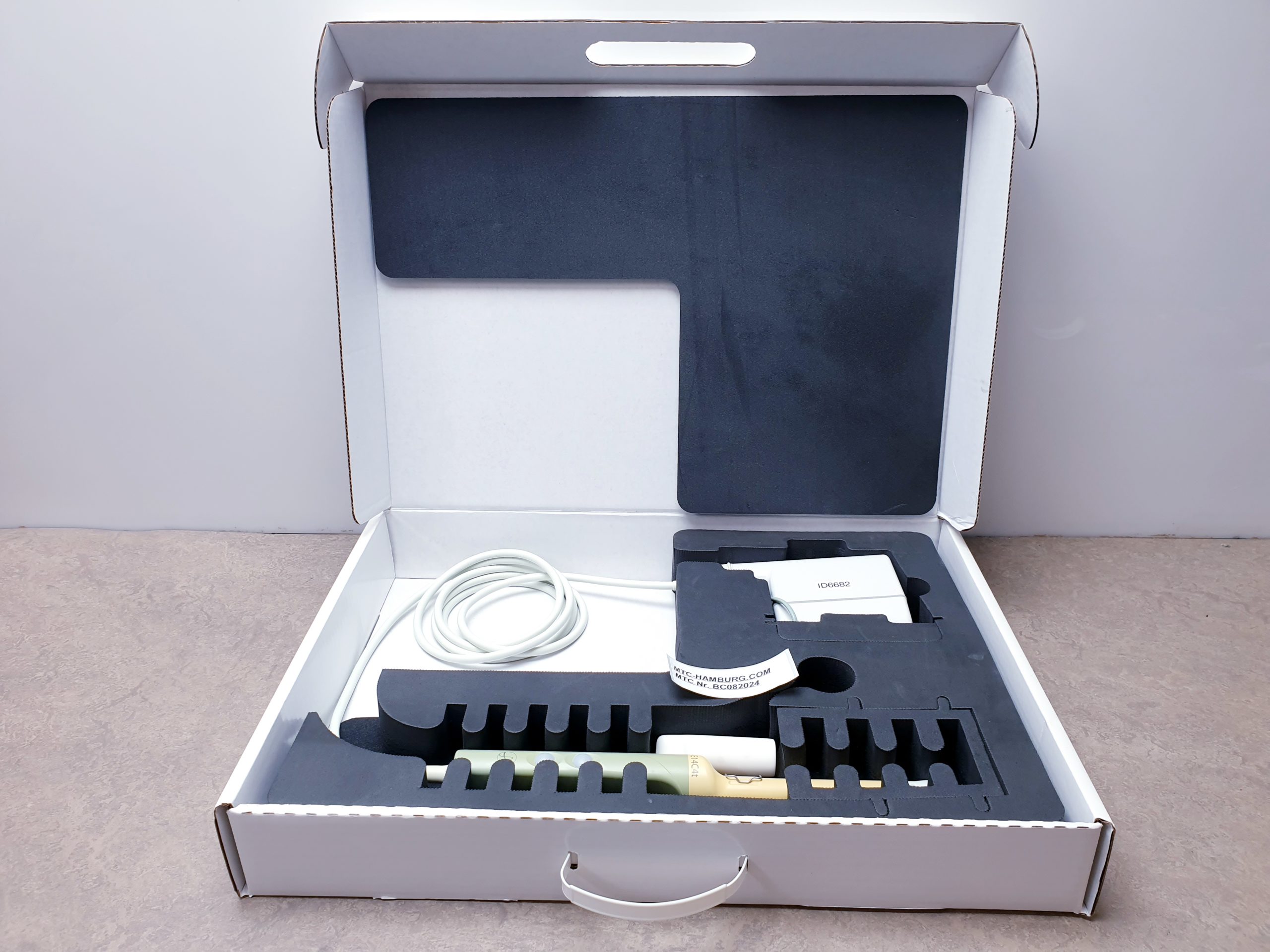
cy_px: 476
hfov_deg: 67.3
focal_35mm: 26
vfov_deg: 53.1
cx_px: 635
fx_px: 954
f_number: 2.4
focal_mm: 4.3
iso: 50
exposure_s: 1/50
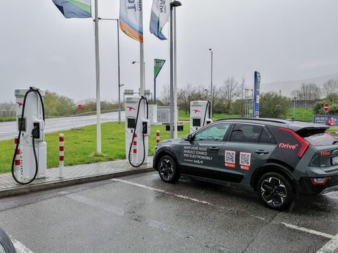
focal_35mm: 32
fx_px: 312
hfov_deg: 56.8
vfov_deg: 44.1
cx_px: 182
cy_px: 132
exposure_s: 1/1068
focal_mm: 5.3
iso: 50
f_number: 1.8
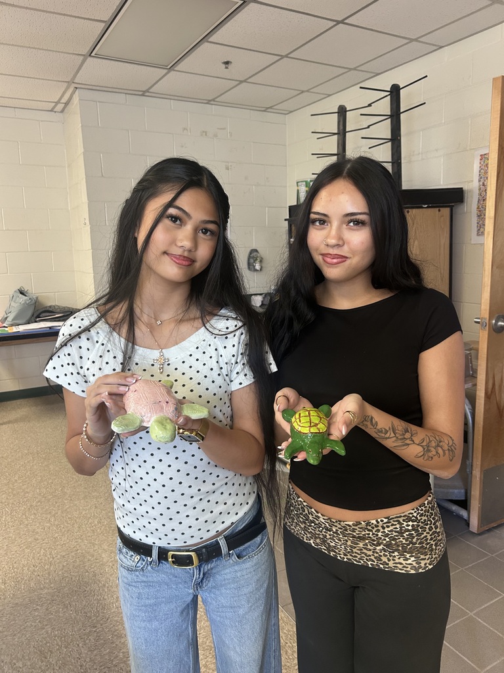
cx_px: 252
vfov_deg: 67.3
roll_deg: +0.8
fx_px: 505
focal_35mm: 26
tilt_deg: -10.7
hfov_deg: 53.1
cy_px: 336
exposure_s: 1/60
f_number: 1.5
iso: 200
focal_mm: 5.7
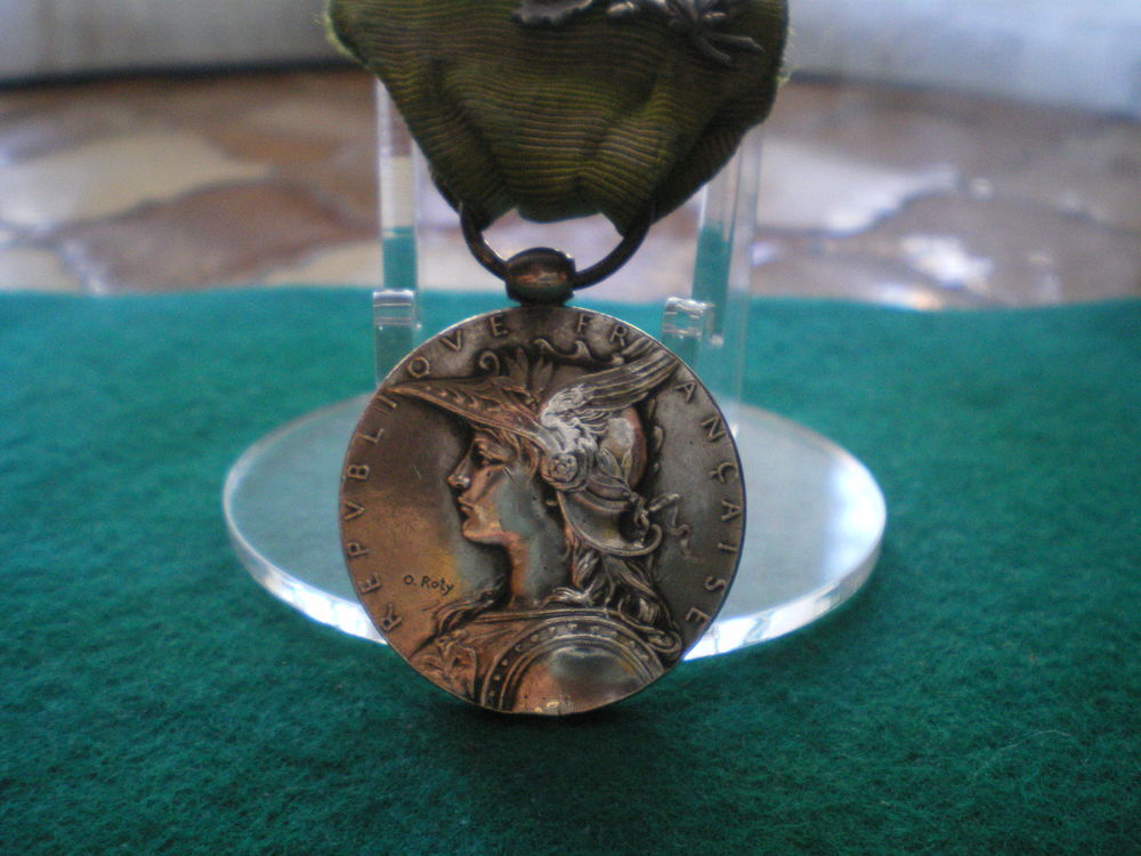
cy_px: 428
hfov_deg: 49.0
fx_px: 1253
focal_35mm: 38
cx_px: 570
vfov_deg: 37.7
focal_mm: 6.3
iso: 400
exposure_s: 1/25
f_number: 3.1
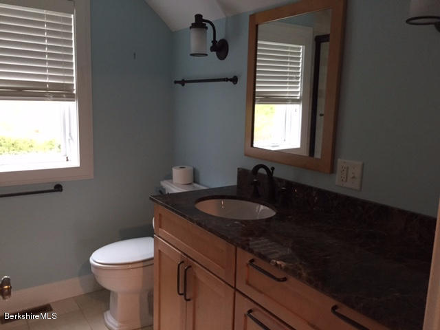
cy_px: 165
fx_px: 369
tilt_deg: -10.6
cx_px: 220
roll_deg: -2.6
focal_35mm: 29
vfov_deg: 48.2
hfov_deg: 61.7
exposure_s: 1/30
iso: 160
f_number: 2.2
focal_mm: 4.15
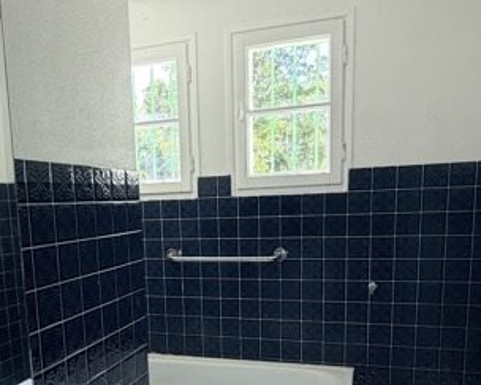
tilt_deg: -10.3
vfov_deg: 39.9
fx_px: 512
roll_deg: +2.2
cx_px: 185
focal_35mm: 36
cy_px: 292
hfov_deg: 49.9
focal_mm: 2.22
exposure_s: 1/121
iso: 125
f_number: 2.2
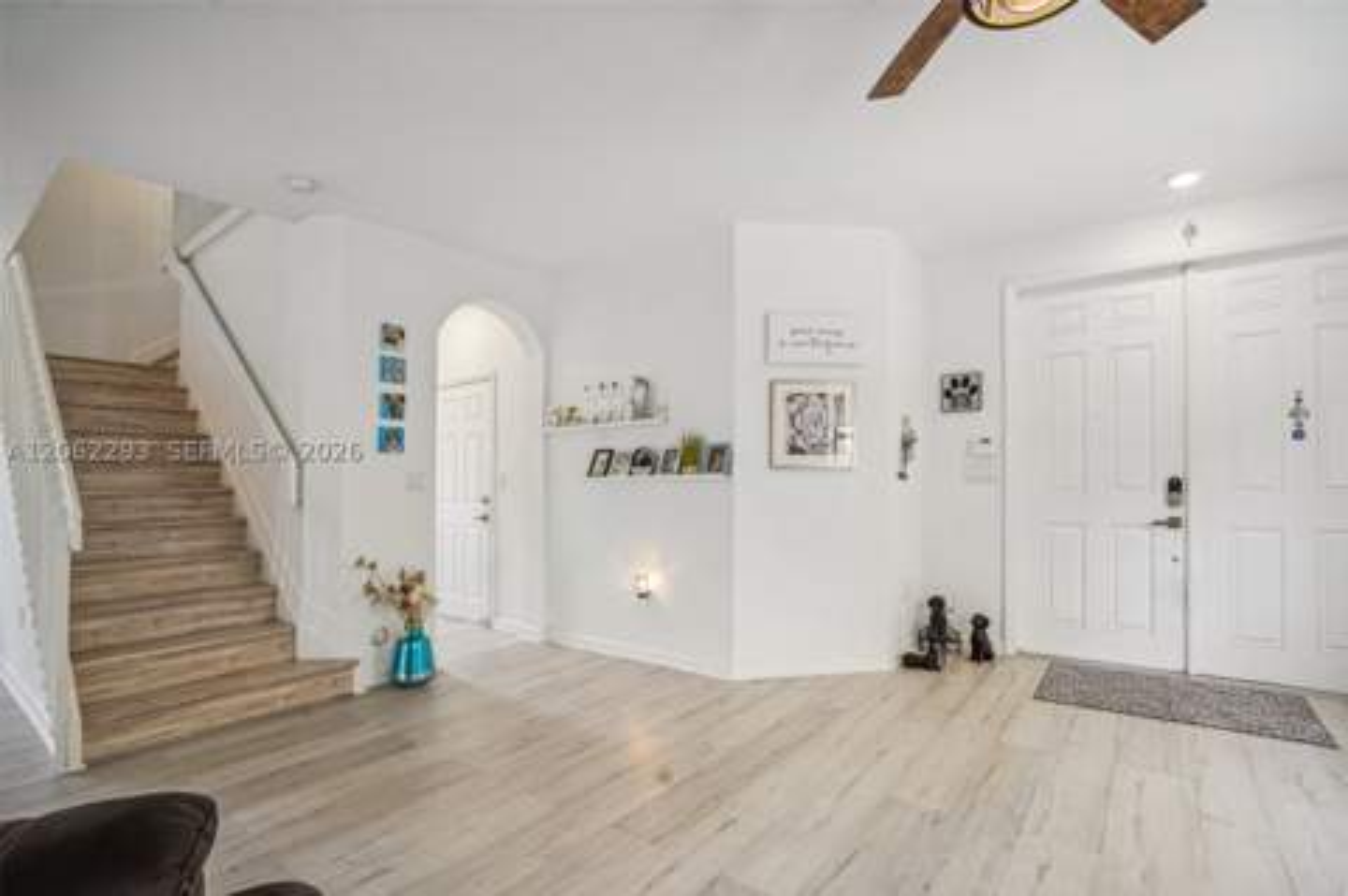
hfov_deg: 96.8
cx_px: 674
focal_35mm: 16
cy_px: 448
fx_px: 598
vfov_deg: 73.6
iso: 400
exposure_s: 1/20
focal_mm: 16
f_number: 8
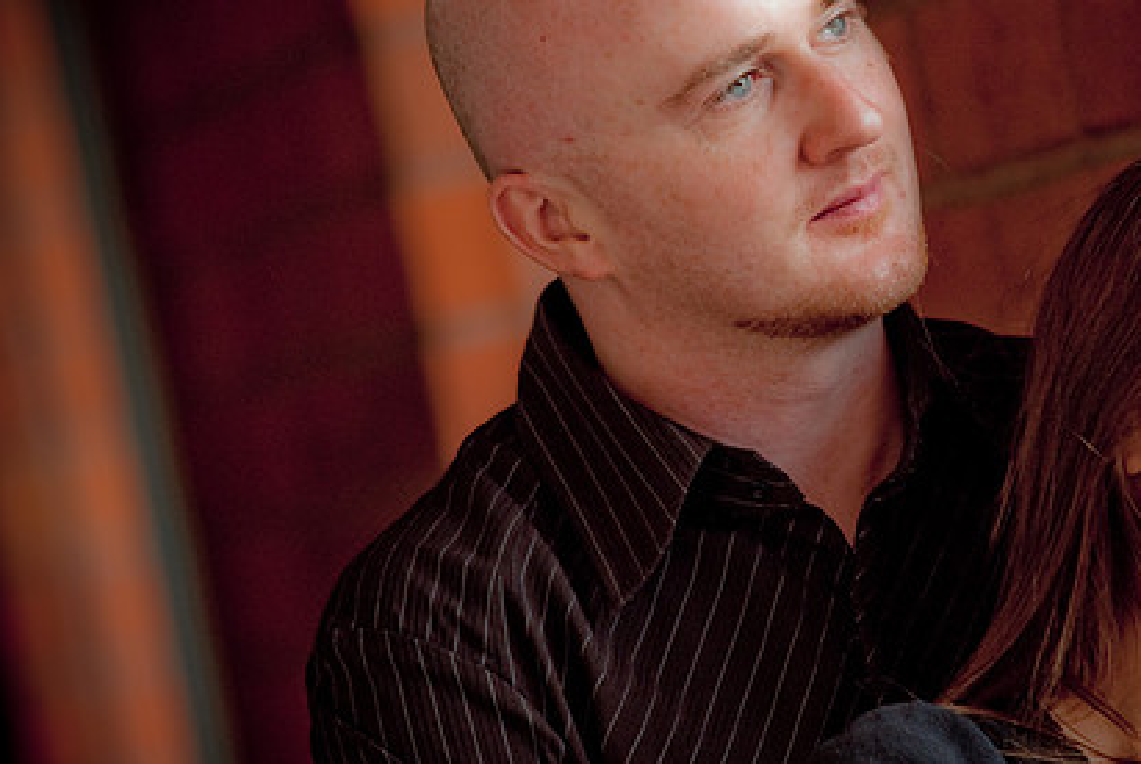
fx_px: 11394
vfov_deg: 3.8
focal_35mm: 359
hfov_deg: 5.7
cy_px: 338
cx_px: 756
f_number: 2.8
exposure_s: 1/100
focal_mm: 170
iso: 400
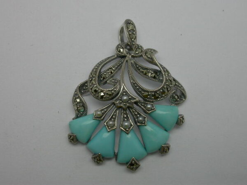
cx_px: 124
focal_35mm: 85
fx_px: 607
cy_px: 92
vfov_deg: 17.4
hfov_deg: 23.0
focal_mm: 17.7
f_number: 7.4
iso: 100
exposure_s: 1/31.2
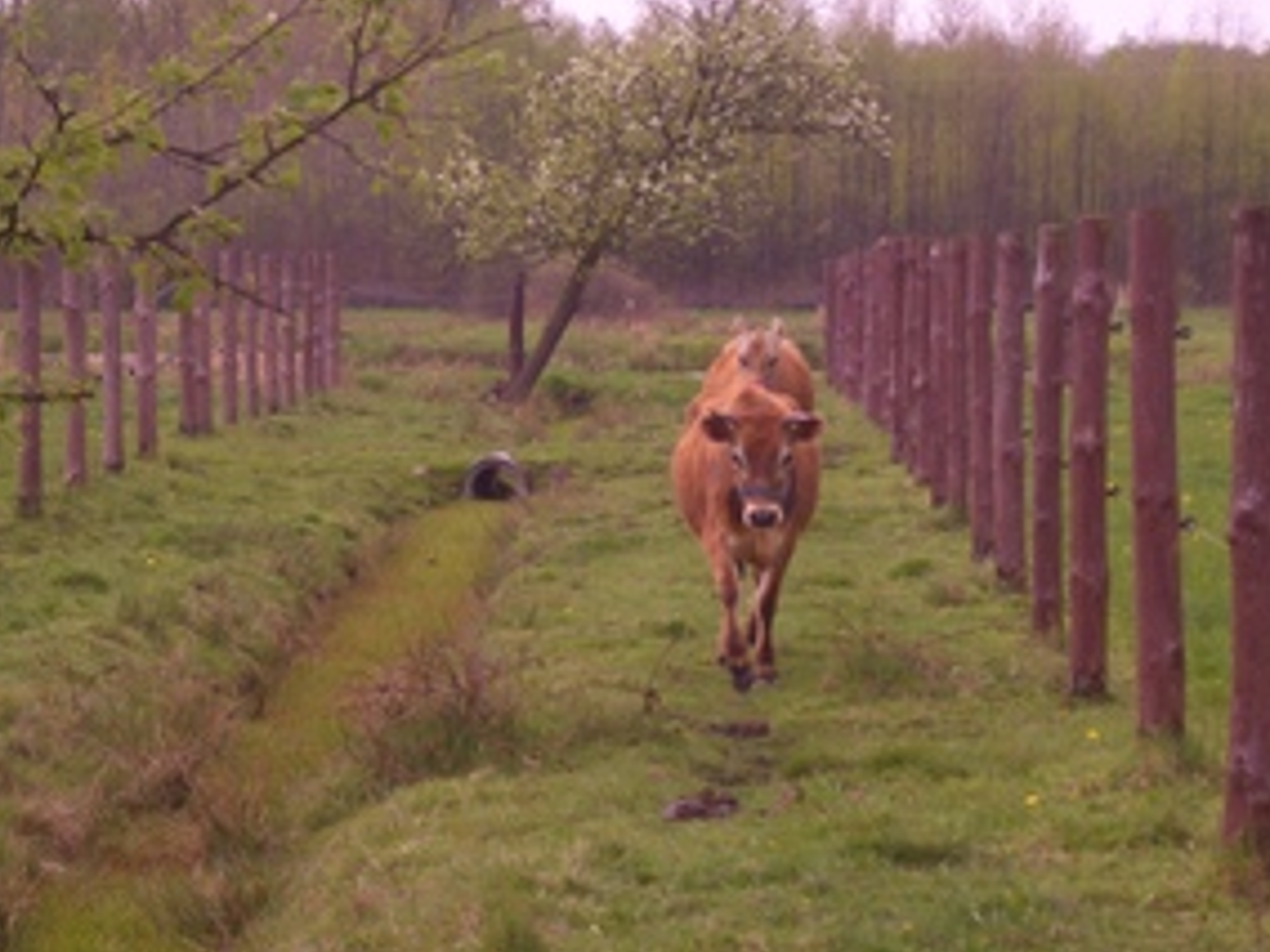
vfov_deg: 10.0
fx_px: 5430
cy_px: 532
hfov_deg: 13.3
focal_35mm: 148
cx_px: 613
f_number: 4.8
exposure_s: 1/160
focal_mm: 17.4
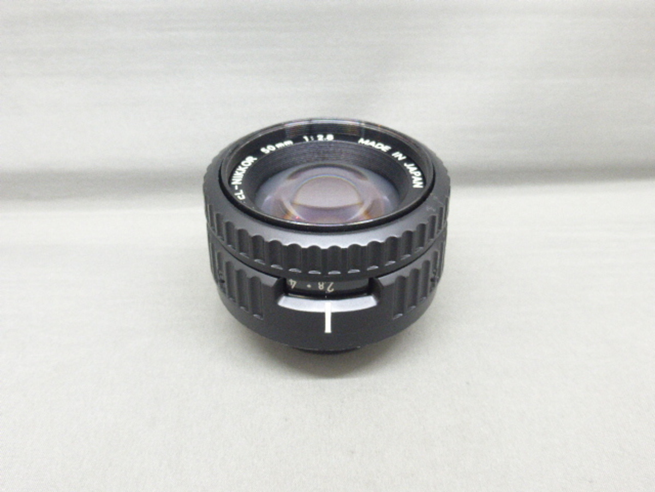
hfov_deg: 54.0
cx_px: 328
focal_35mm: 34
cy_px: 246
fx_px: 643
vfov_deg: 41.8
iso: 400
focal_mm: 6.1
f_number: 3.7
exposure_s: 1/13
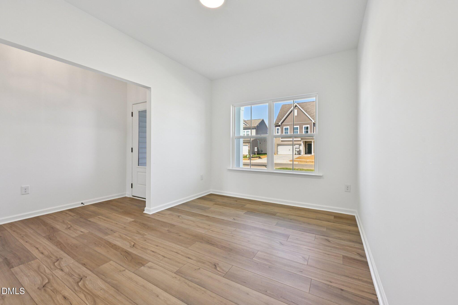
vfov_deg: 81.2
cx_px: 229
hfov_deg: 104.3
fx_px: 178
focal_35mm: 14
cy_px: 152
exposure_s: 1/60
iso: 100
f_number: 8
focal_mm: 14
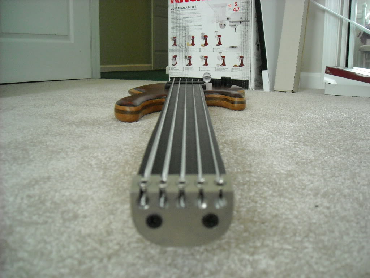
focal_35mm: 35
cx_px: 185
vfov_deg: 40.7
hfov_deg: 52.6
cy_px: 139
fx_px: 374
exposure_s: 1/27
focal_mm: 5.7
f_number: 2.8
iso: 400
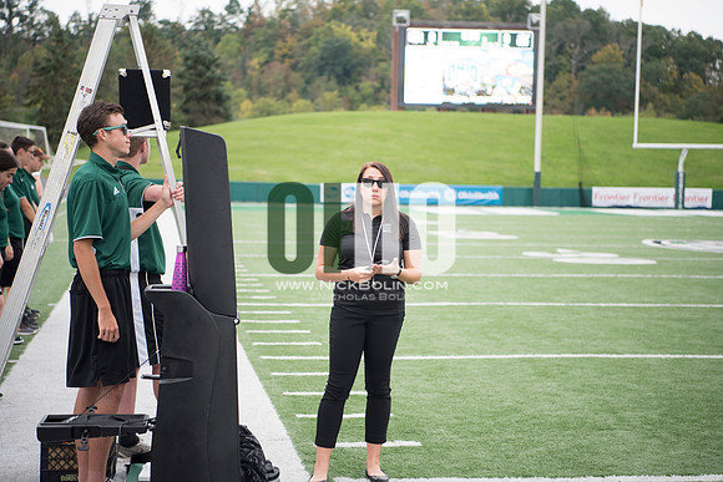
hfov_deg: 28.8
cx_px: 362
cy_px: 241
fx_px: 1406
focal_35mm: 70
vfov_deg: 19.5
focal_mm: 70
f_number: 2.8
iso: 400
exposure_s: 1/200
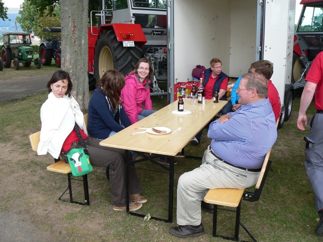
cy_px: 121
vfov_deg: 39.7
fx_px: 336
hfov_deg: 51.4
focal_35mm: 36
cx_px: 162
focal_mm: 6
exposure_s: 1/125
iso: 80
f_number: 3.7
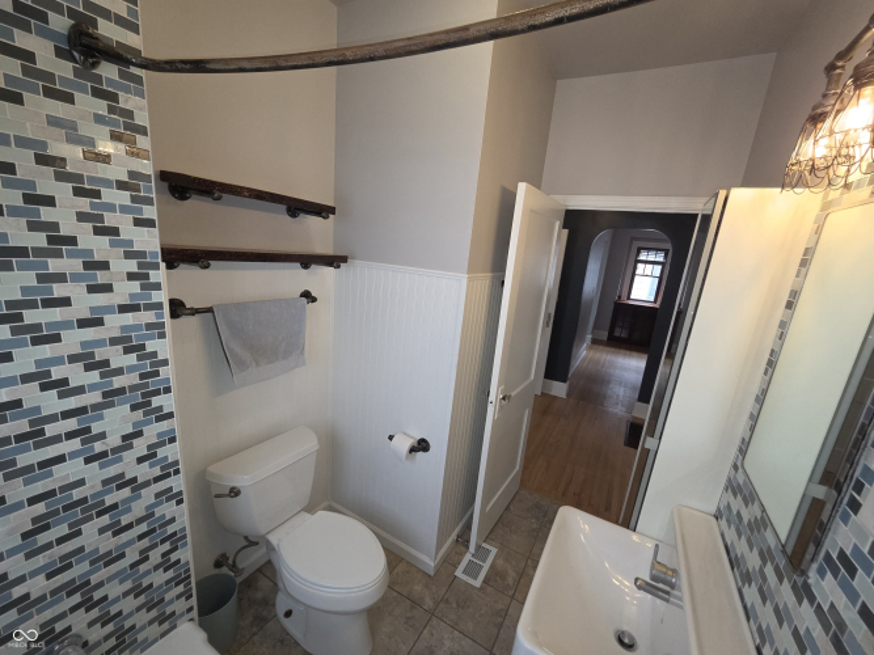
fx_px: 328
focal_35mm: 13
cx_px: 437
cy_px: 328
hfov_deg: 106.2
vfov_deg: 89.9
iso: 100
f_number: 2.2
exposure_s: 1/60
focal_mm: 2.2
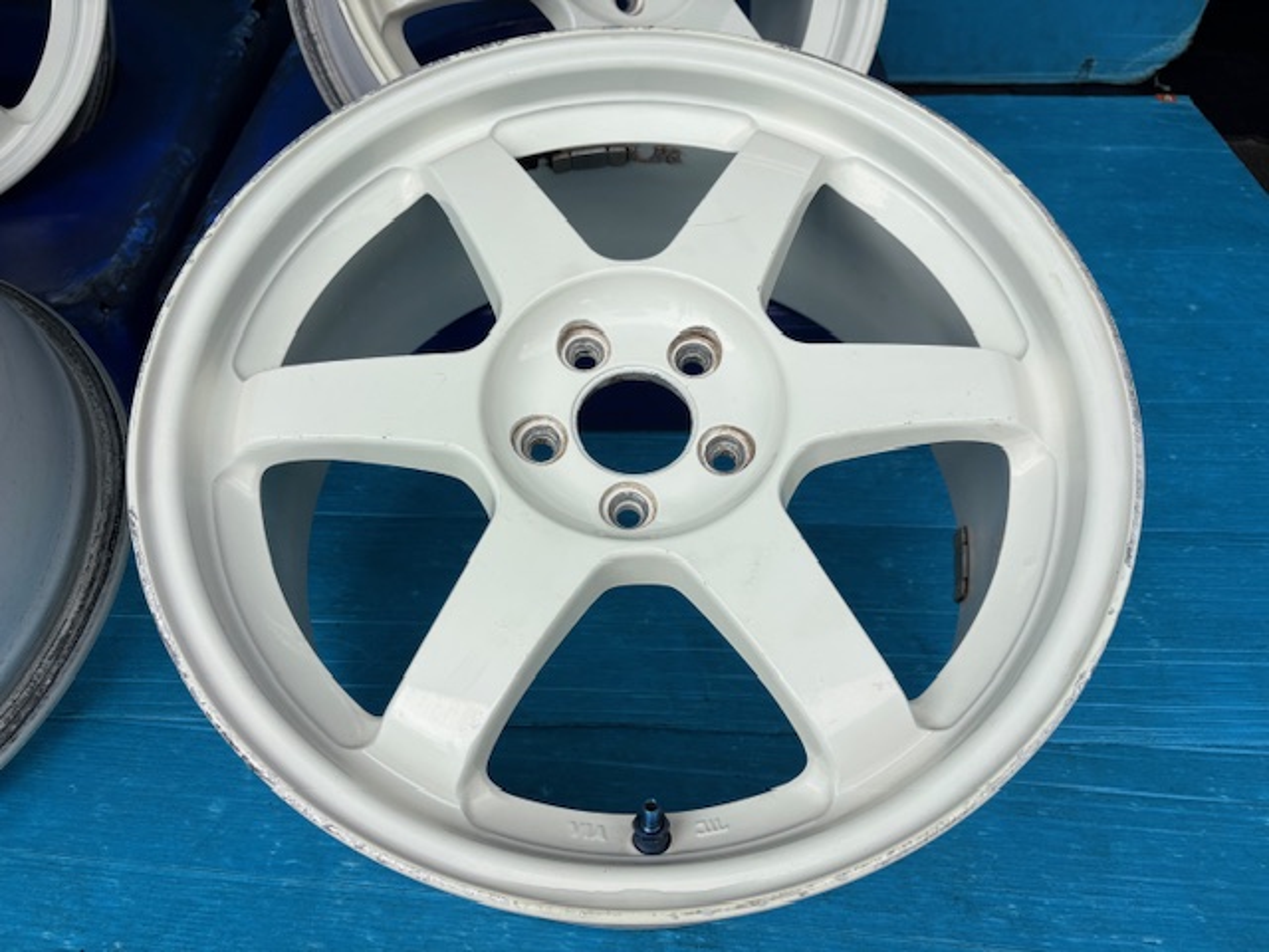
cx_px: 634
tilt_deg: -46.1
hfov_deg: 67.3
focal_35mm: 26
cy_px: 476
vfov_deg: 53.1
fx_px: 953
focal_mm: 5.96
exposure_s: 1/1099
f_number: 1.6
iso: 50
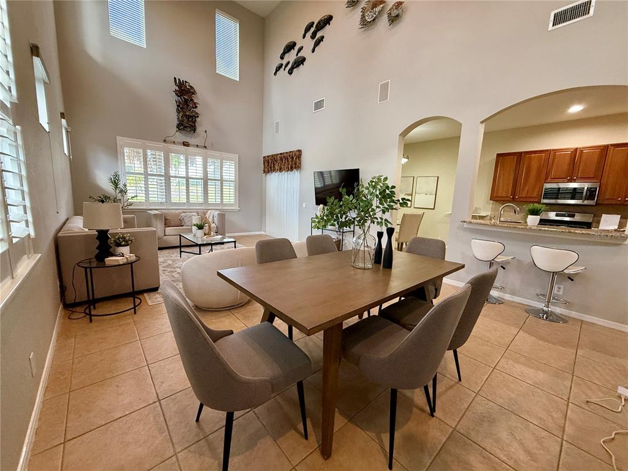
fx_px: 254
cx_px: 314
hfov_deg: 102.1
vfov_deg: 85.7
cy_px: 236
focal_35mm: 14
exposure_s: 1/60
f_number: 2.2
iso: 320
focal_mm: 2.22
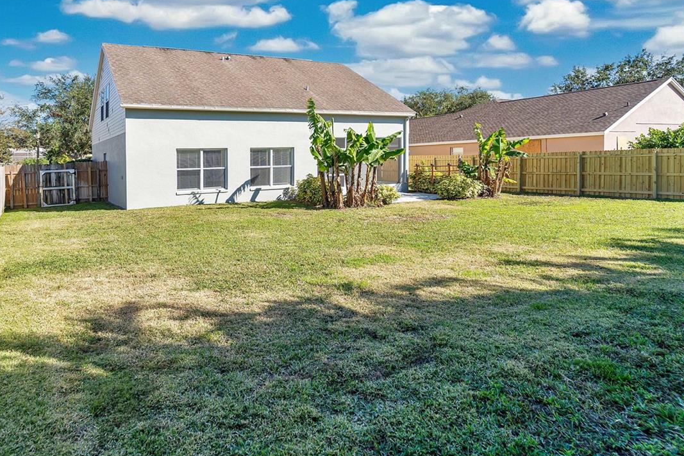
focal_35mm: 21
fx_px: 399
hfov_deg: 79.5
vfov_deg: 57.2
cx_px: 251
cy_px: 128
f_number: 5
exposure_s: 1/640
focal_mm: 14
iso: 100
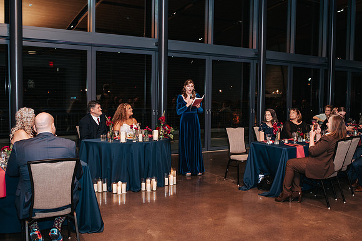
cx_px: 193
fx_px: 375
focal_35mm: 37
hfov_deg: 51.5
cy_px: 120
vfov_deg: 35.7
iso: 1000
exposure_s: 1/200
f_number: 2.8
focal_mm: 35
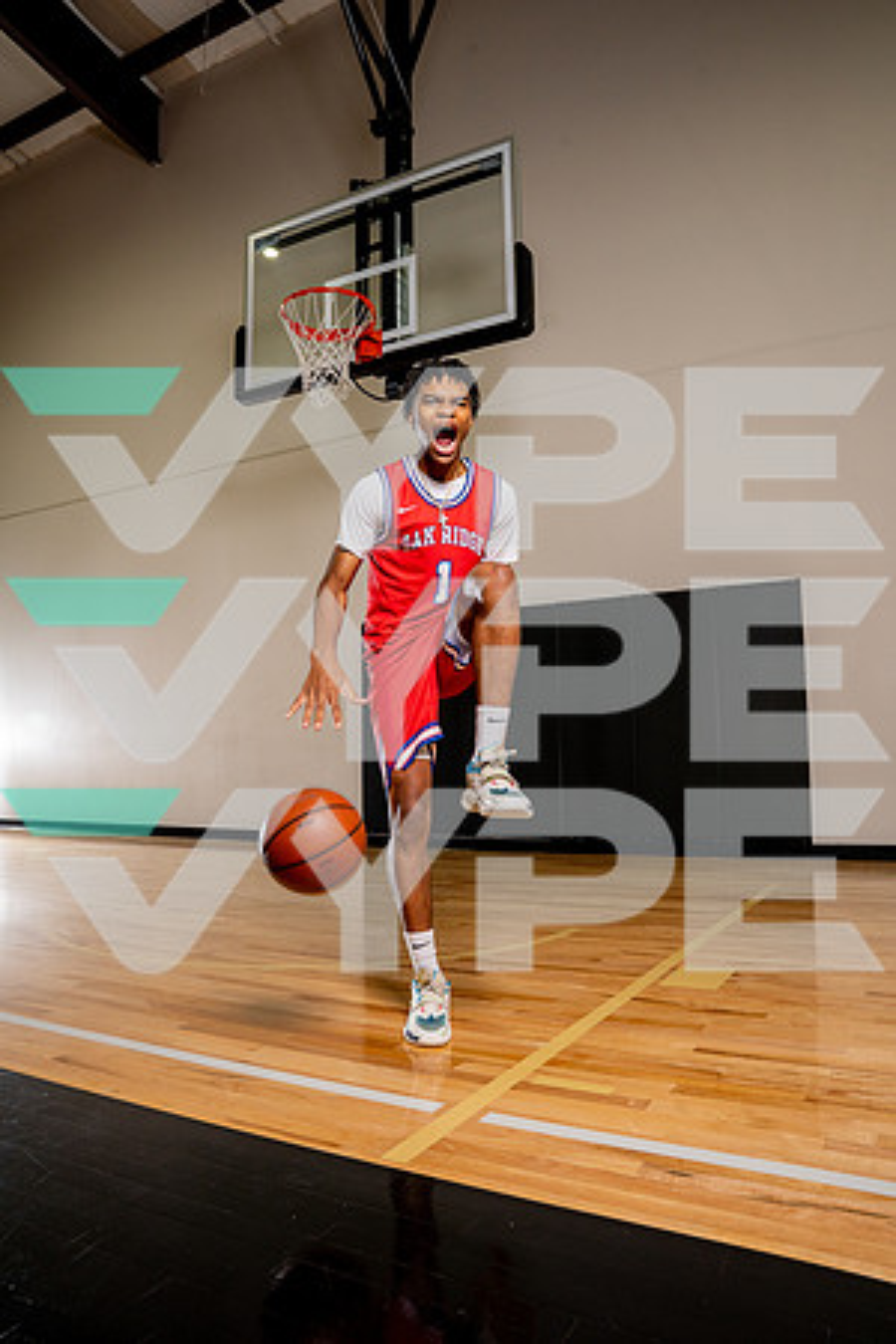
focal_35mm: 24
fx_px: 896
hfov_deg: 53.1
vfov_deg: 73.7
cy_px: 672
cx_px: 448
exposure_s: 1/200
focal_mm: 24
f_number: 9
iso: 500
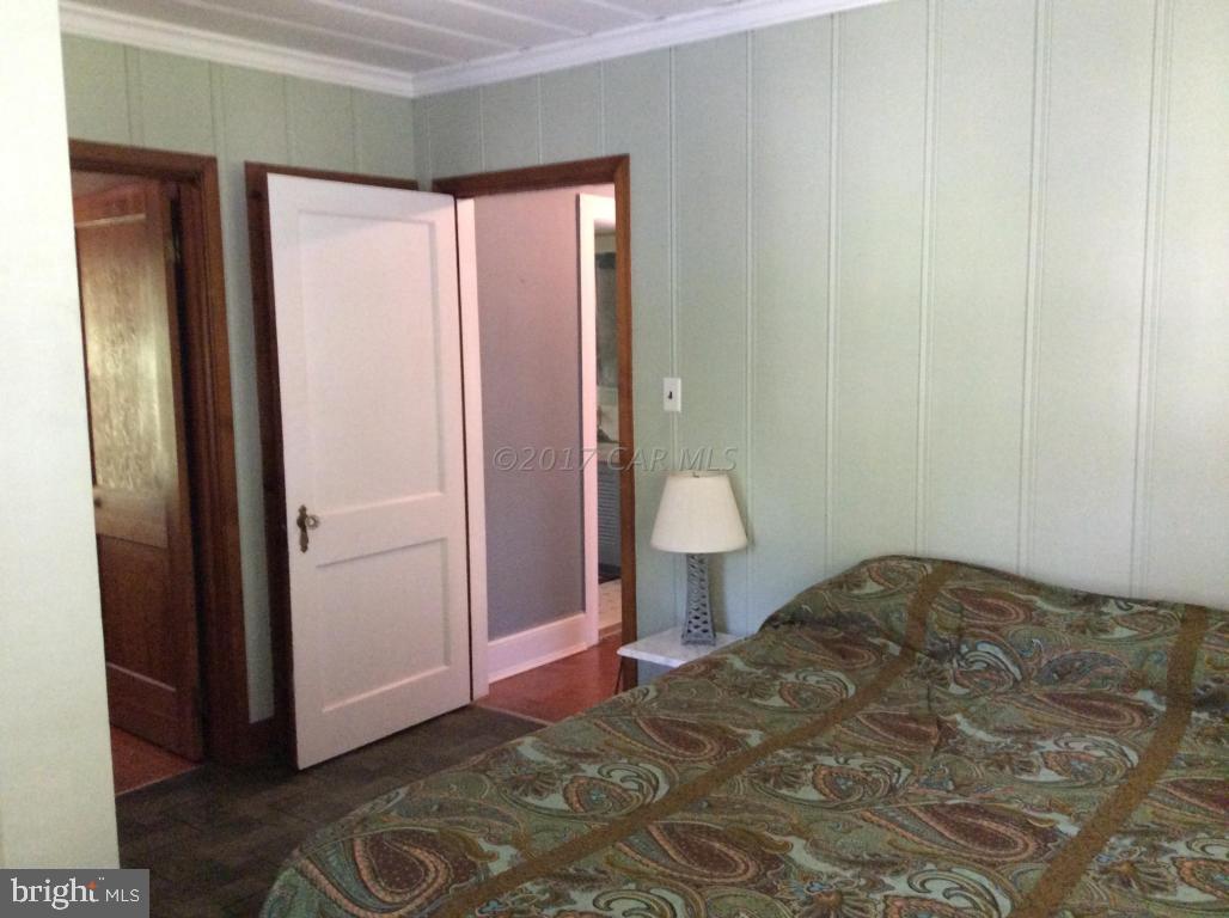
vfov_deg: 42.8
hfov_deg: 55.4
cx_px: 614
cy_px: 459
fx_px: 1170
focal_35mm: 33
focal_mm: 3.3
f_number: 2.4
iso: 320
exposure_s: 1/15
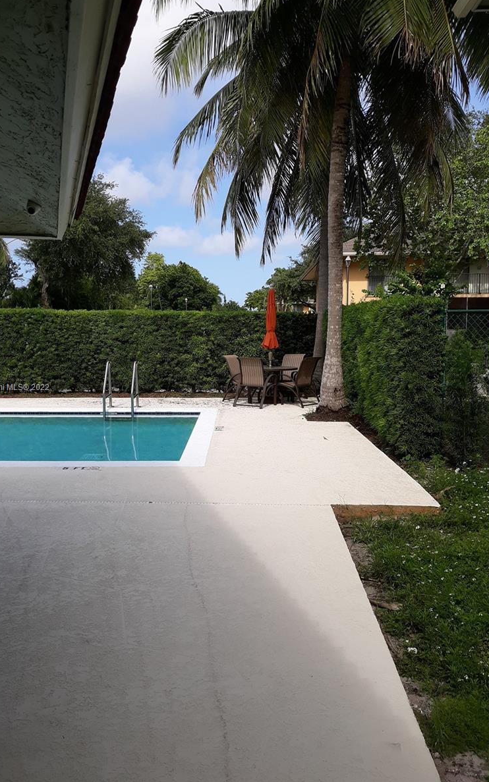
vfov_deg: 62.9
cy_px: 388
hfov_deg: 41.8
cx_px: 225
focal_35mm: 30
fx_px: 640
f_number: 1.7
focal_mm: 3.7
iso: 40
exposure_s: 1/1280
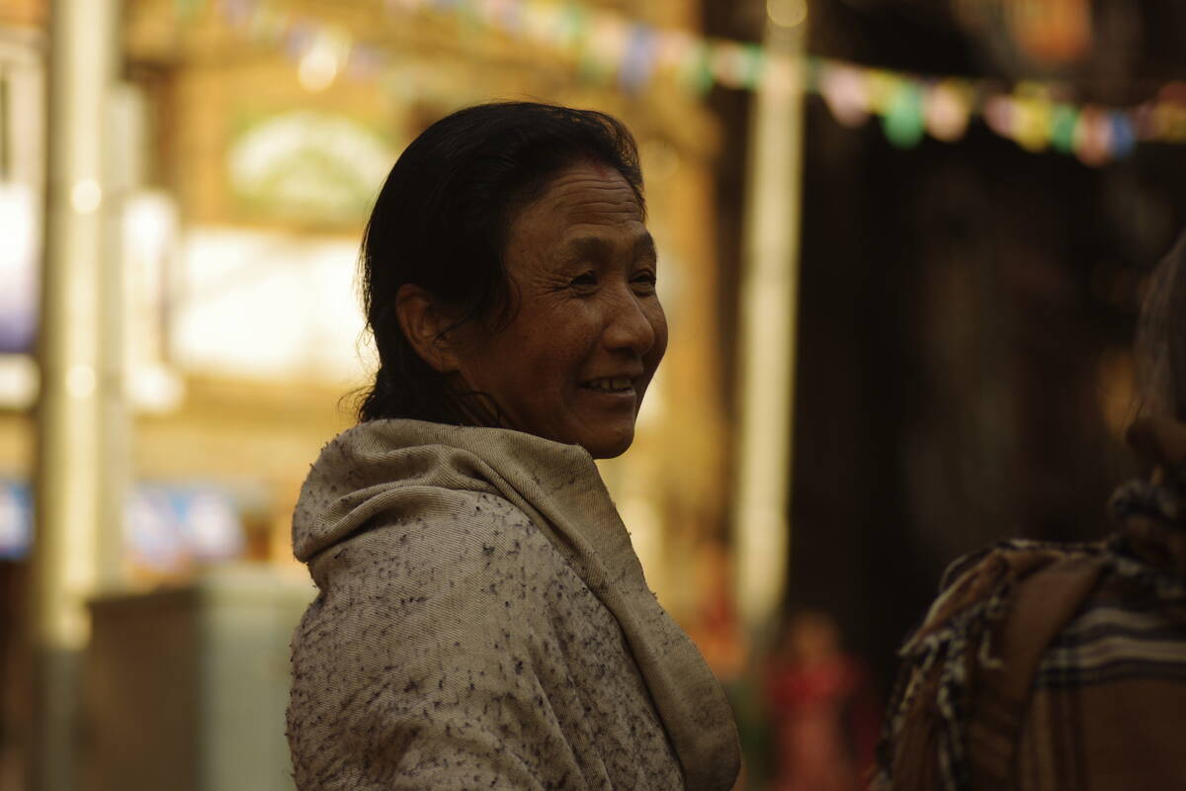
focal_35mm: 135
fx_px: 4447
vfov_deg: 10.2
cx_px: 593
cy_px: 396
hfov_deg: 15.2
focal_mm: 90
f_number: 2.8
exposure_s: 1/800
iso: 200
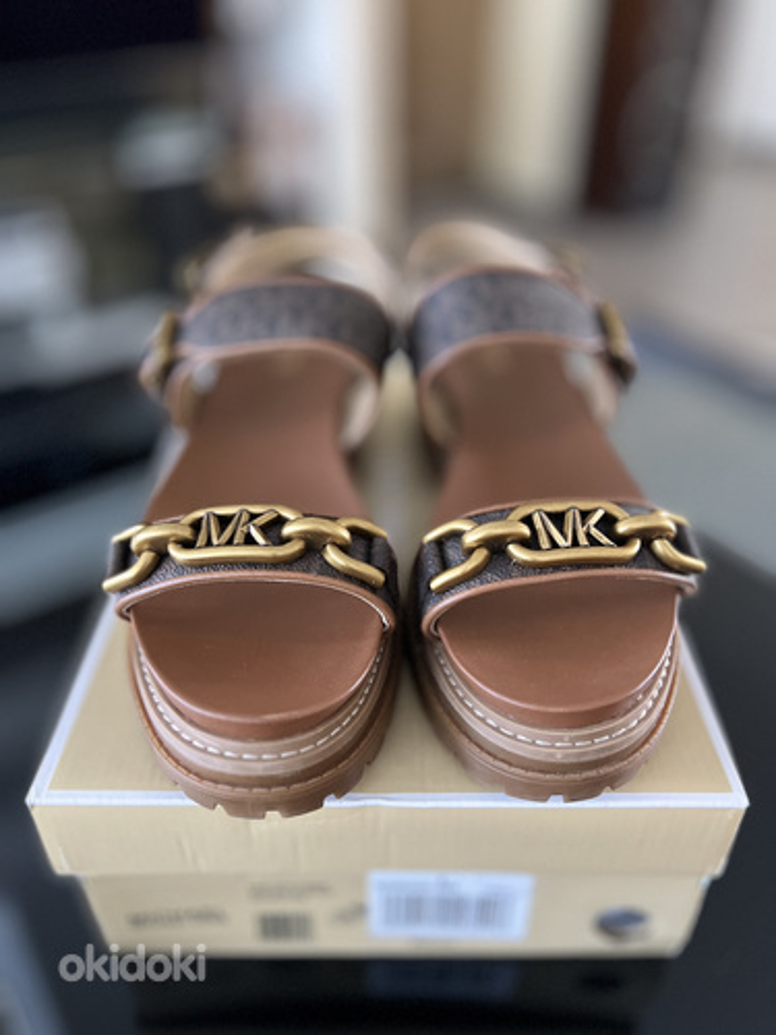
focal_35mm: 26
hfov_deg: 53.1
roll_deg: -0.5
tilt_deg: -37.0
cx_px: 388
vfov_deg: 67.3
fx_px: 777
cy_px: 518
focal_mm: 5.7
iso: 640
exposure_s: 1/37
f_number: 1.5
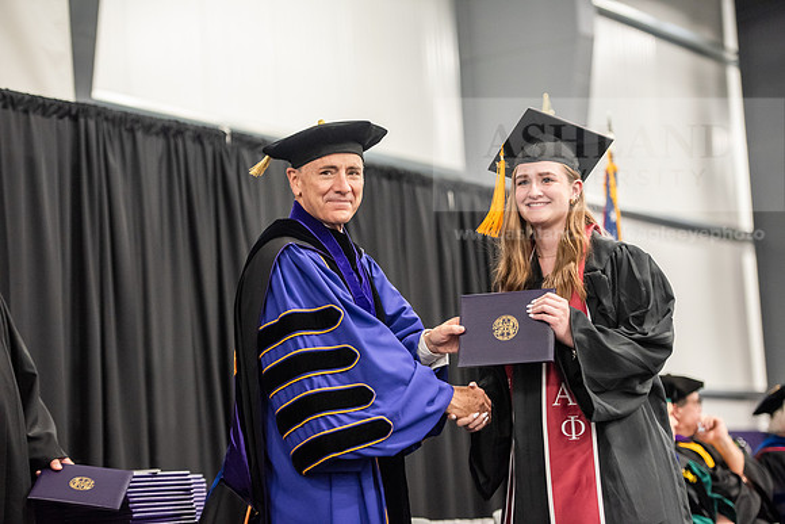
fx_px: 2137
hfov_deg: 20.8
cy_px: 262
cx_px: 392
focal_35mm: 98
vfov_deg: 14.0
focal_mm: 98
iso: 3200
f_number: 3.2
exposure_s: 1/200
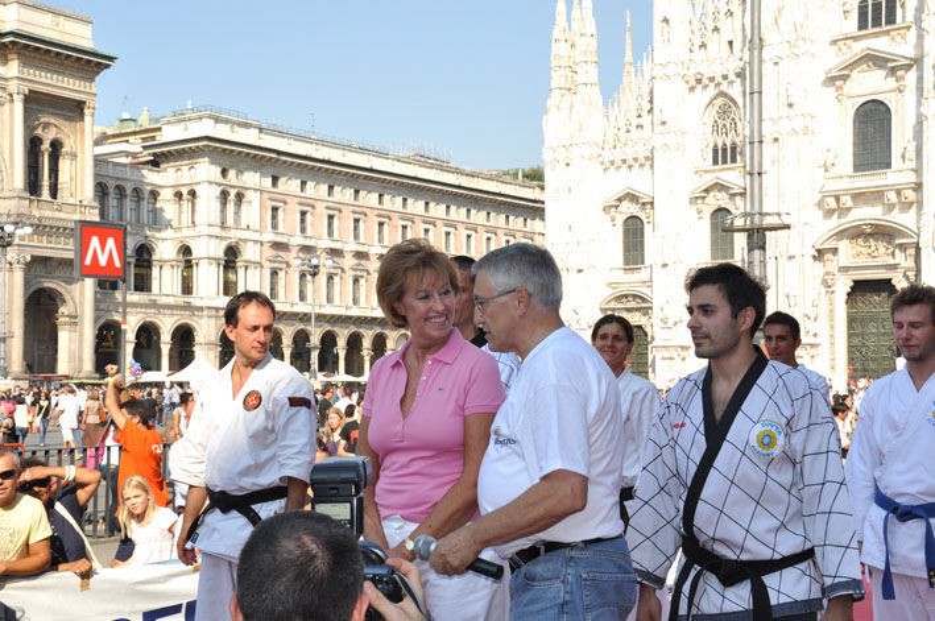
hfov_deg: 37.9
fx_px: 1362
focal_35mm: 52
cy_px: 310
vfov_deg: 25.7
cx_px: 468
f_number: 11
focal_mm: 35
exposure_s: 1/200
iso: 200
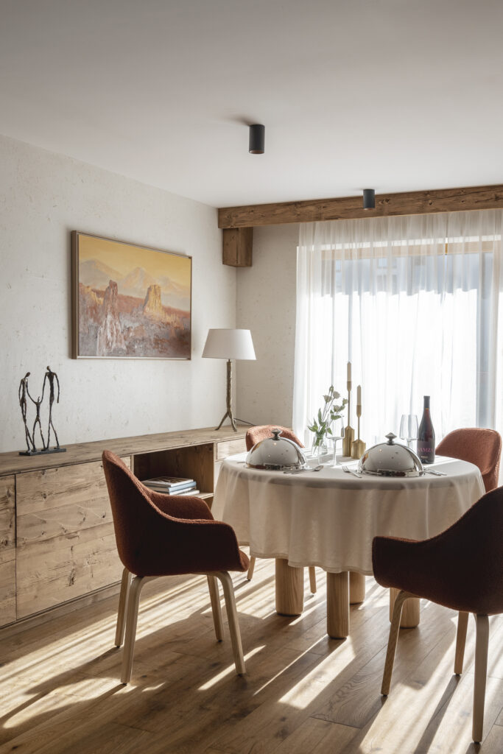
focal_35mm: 37
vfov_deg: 51.9
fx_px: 775
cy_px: 377
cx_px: 252
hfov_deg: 36.0
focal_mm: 25
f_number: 8
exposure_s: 1/125
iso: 200
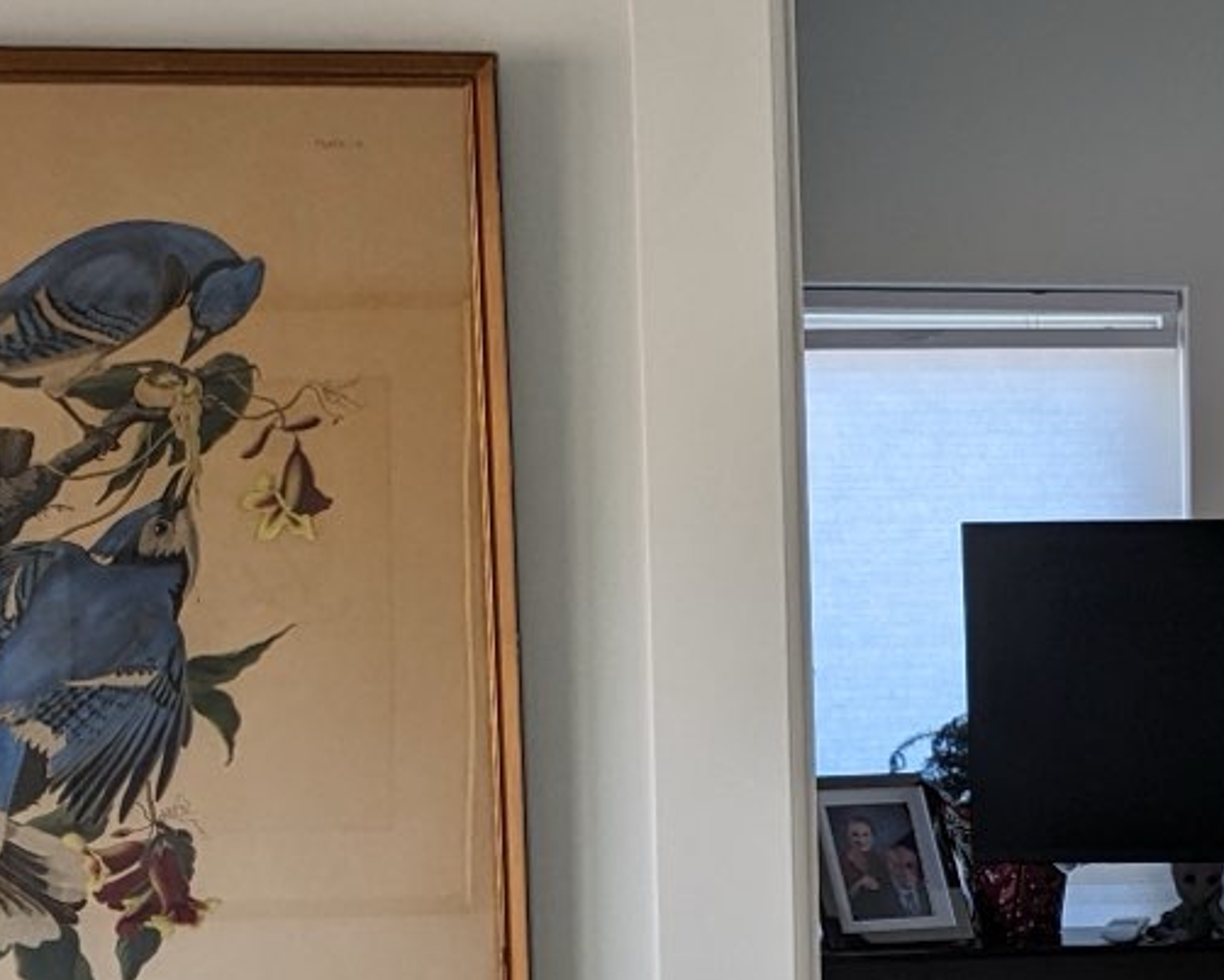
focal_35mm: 105
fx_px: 3805
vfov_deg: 14.6
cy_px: 831
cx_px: 1631
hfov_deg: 17.1
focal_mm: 4.38
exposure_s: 1/181
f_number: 1.73
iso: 60
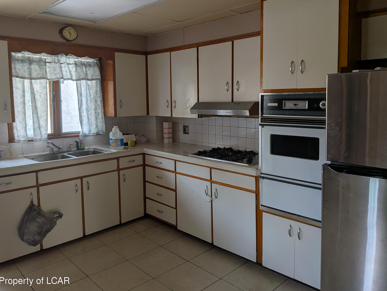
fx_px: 302
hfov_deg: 65.3
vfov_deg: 51.3
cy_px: 132
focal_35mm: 27
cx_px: 186
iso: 44
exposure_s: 1/120
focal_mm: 4.53
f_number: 1.7
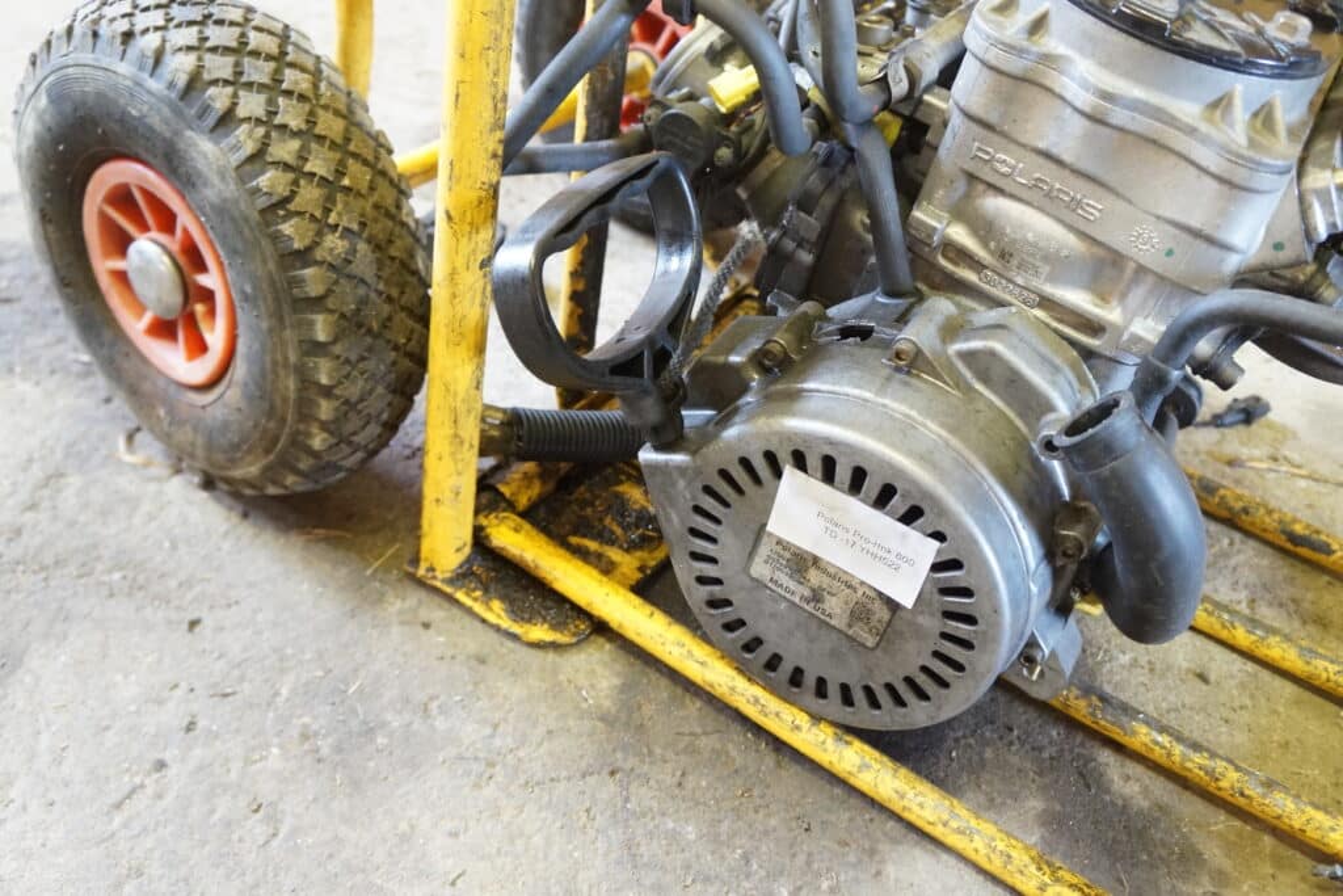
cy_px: 448
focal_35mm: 30
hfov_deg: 61.9
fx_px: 1119
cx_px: 672
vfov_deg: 43.6
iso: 3200
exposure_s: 1/25
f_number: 3.5
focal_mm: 20
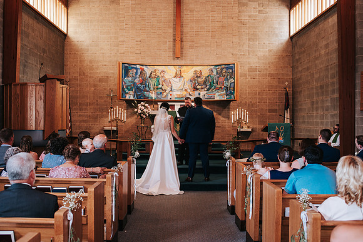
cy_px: 121
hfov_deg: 52.1
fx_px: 371
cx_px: 176
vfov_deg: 36.1
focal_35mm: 37
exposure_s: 1/125
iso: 720
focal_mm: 35
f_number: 3.2
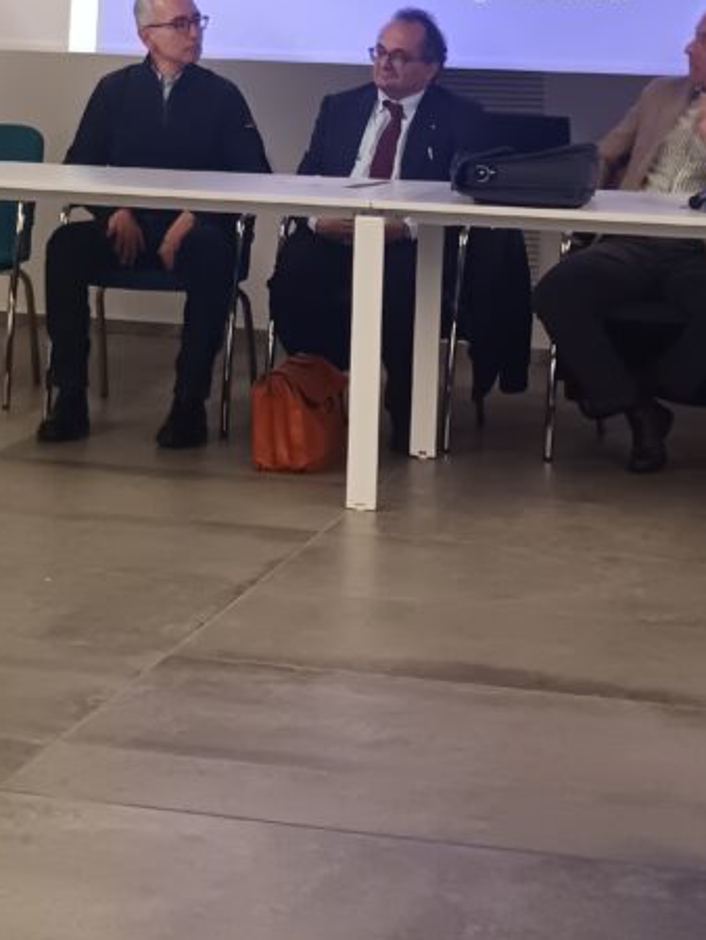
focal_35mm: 91
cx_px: 290
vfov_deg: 21.2
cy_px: 163
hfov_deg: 16.2
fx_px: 2472
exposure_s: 1/33.3
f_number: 1.9
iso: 898
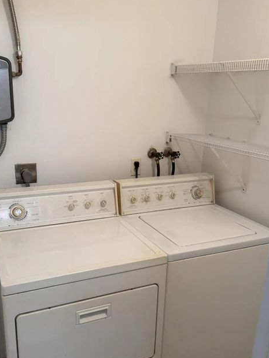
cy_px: 196
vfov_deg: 55.3
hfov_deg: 42.8
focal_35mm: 33
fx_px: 342
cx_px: 113
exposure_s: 1/120
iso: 200
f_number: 1.78
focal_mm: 6.76
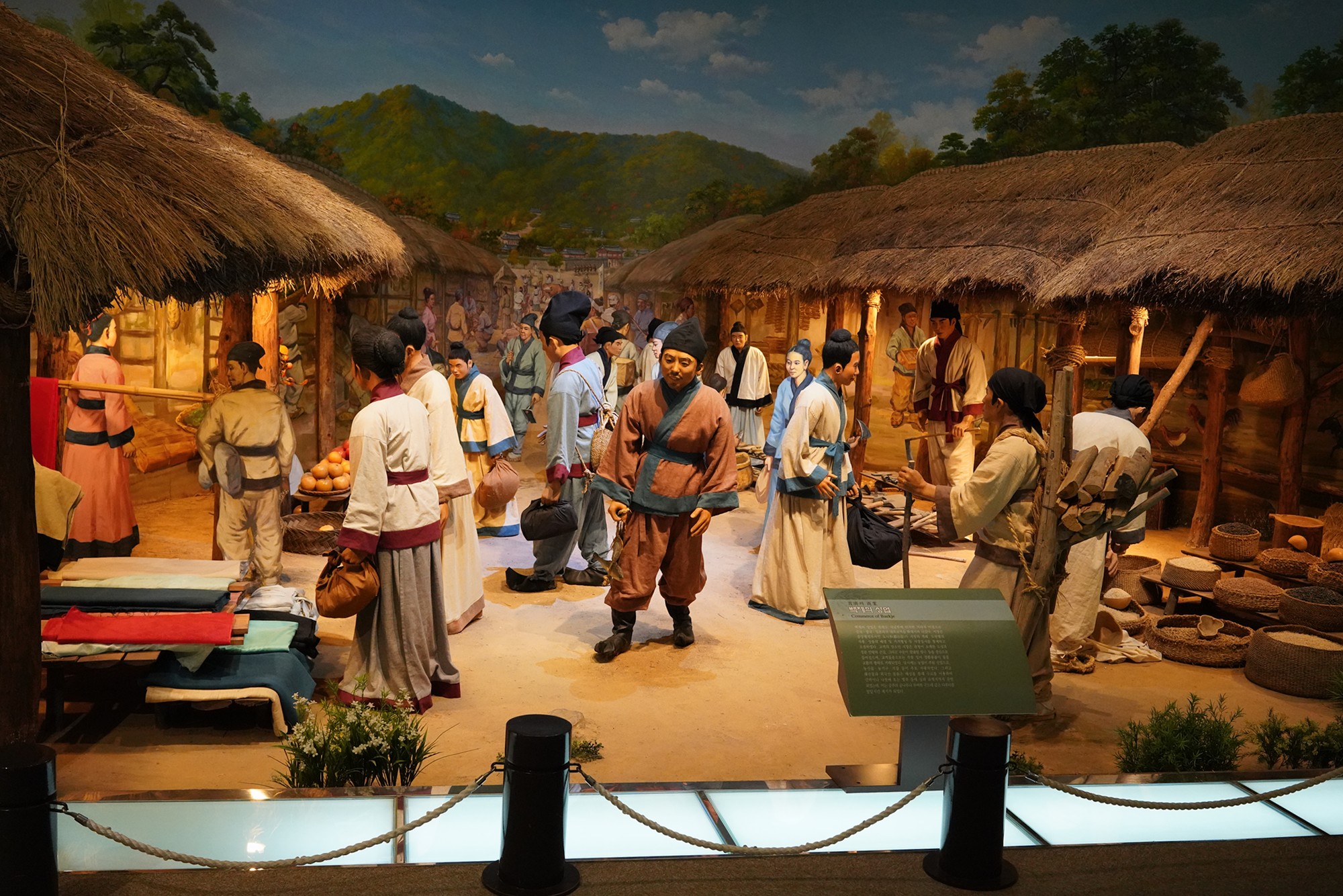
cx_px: 672
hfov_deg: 54.4
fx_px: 1306
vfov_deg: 37.9
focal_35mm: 35
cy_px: 448
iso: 6400
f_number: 5.6
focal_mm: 35
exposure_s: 1/80
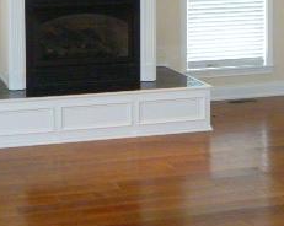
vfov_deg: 17.3
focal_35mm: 84
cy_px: -50
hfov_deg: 22.5
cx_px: 68
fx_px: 705
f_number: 3.4
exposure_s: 1/60
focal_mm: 5.6
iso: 500
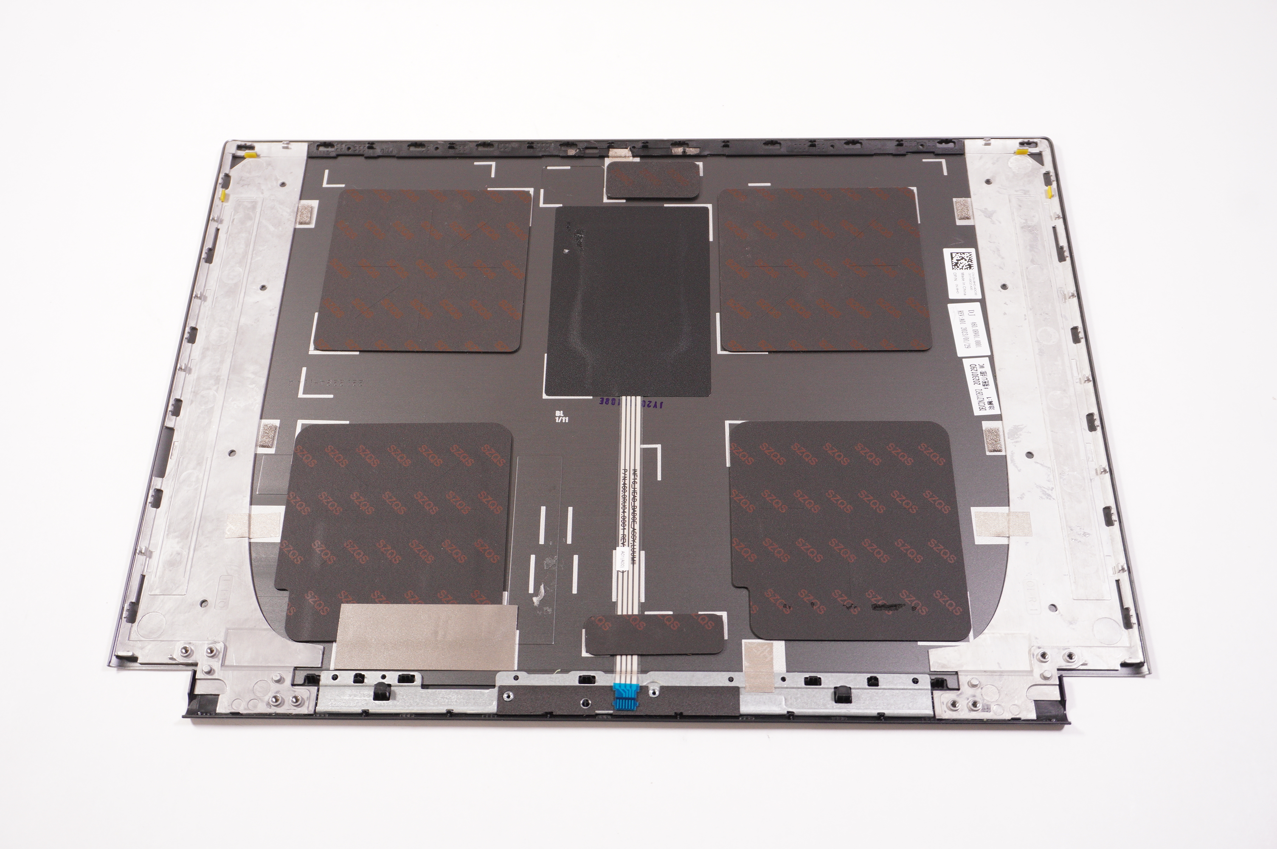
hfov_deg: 51.3
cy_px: 424
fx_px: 1329
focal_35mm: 38
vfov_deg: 35.4
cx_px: 638
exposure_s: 1/160
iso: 800
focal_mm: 25
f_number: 5.6
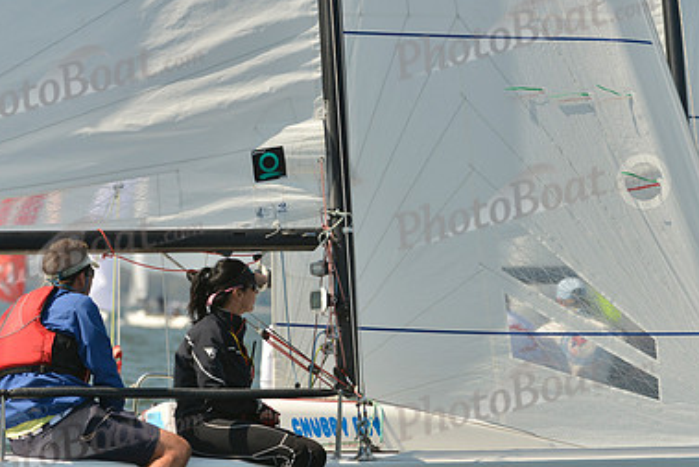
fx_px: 6235
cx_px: 301
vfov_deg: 4.3
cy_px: 324
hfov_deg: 6.4
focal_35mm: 321
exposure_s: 1/1600
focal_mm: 210
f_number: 6.3
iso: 280
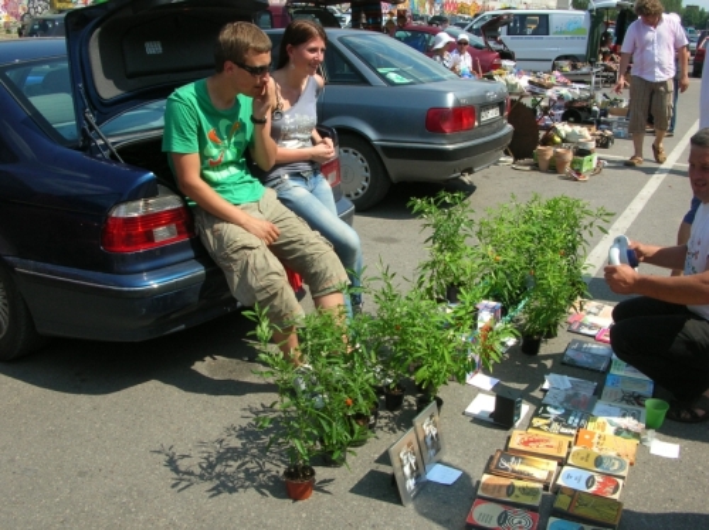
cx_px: 354
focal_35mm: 35
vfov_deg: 40.6
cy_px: 265
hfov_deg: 52.7
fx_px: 716
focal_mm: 5.8
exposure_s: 1/239
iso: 50
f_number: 5.6
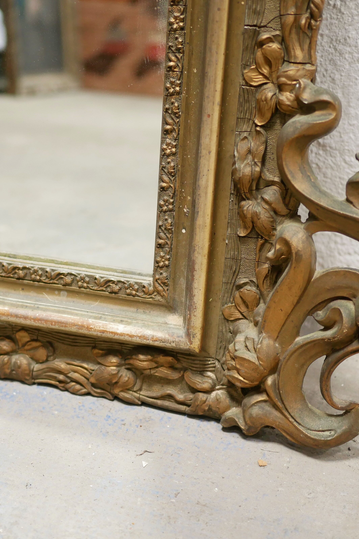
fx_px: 897
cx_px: 120
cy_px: 271
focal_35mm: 60
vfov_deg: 33.4
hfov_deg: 22.5
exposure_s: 1/60
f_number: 1.7
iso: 640
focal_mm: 20
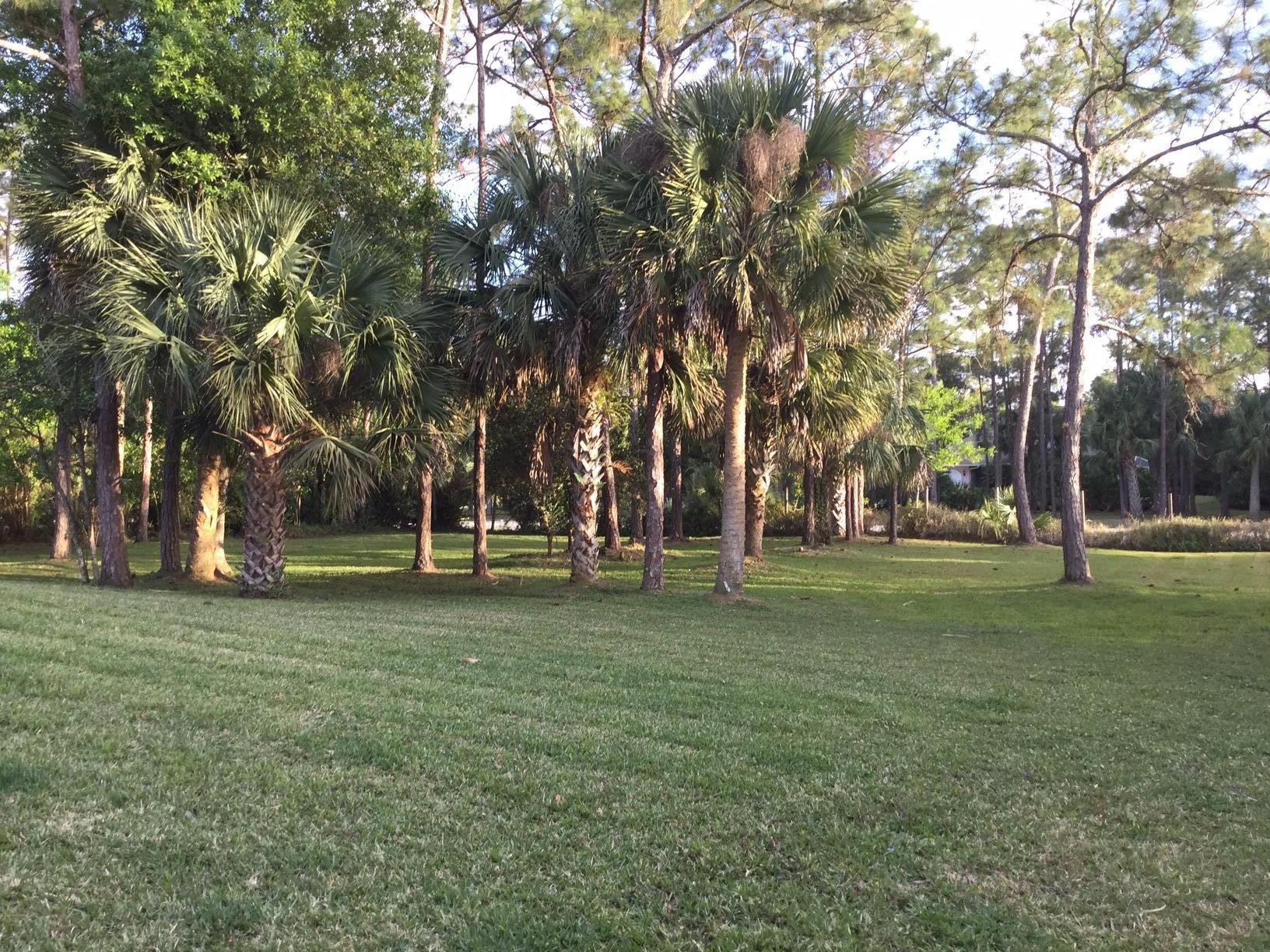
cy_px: 476
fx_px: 1137
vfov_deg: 45.4
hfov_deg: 58.4
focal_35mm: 31
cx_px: 635
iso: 32
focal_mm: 3.3
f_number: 2.4
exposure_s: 1/120
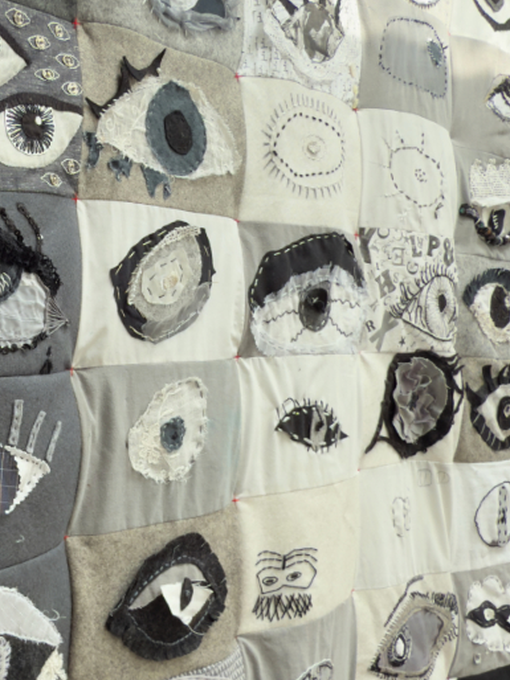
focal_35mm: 42
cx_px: 9
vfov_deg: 44.7
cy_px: 384
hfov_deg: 31.9
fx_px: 826
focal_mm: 2.2
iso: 16
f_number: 2.2
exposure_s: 1/129
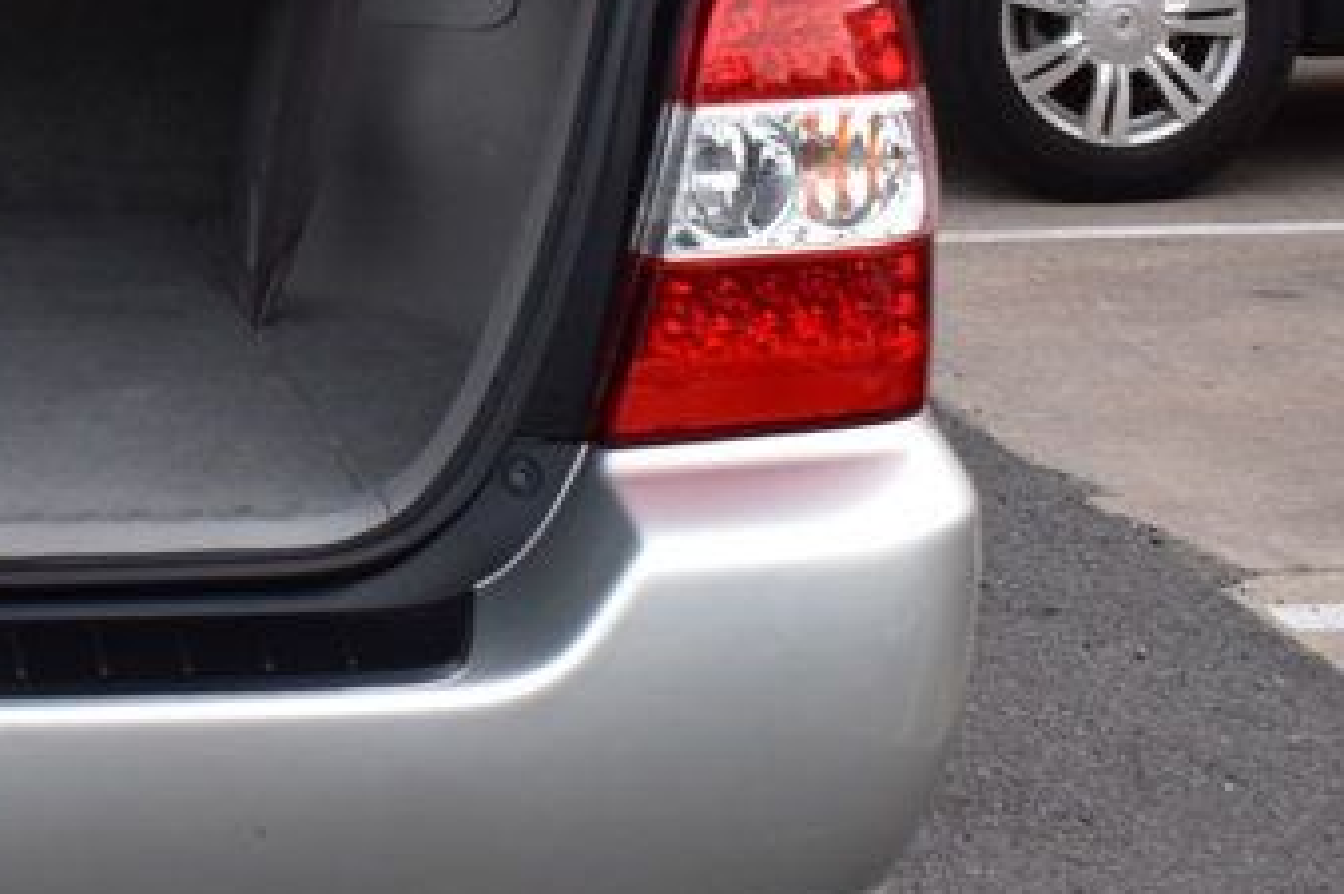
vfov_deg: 12.2
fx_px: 4067
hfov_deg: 17.7
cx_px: -370
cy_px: -270
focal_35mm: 109
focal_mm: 24
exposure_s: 1/160
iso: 400
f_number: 9
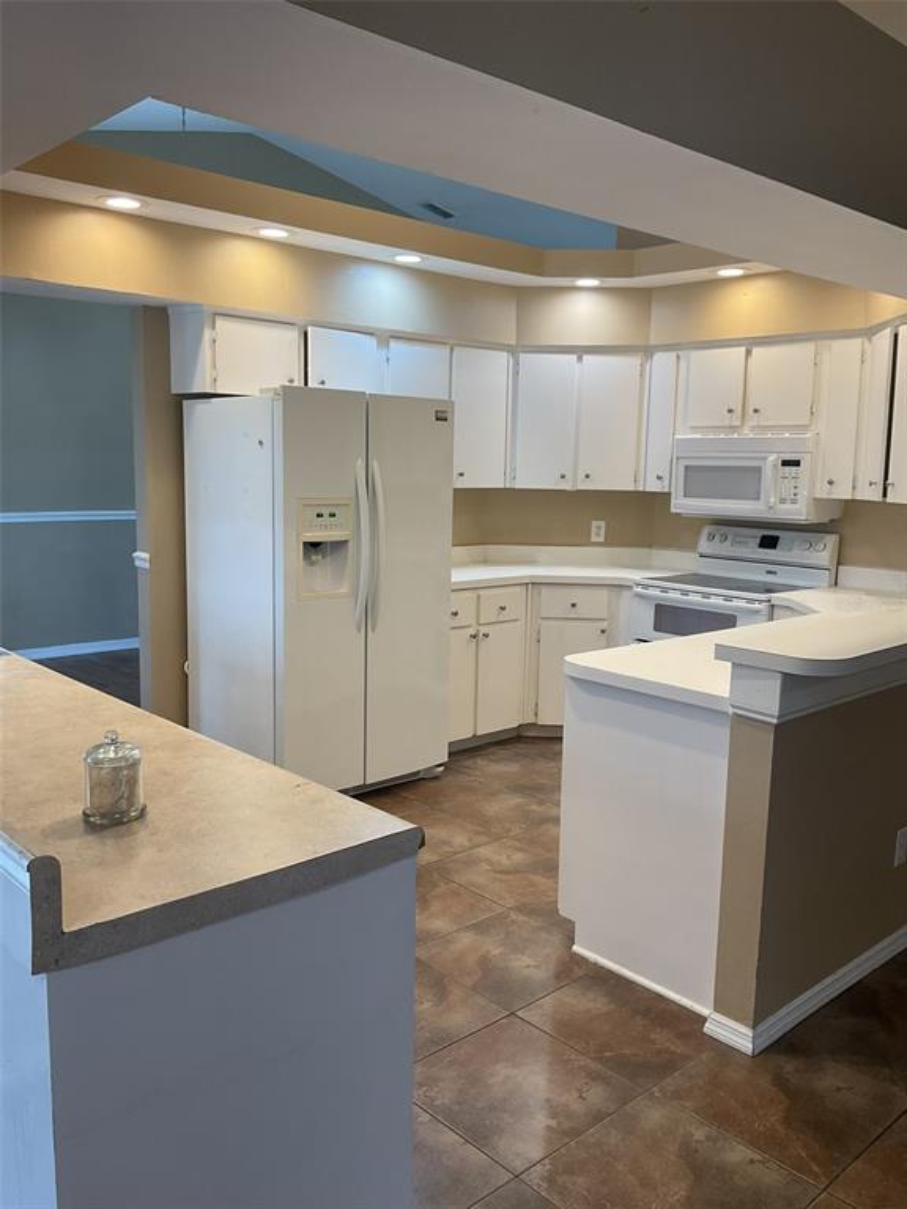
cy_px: 604
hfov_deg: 48.2
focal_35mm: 29
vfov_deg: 61.7
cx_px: 454
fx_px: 1013
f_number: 1.8
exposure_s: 1/60
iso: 40
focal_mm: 3
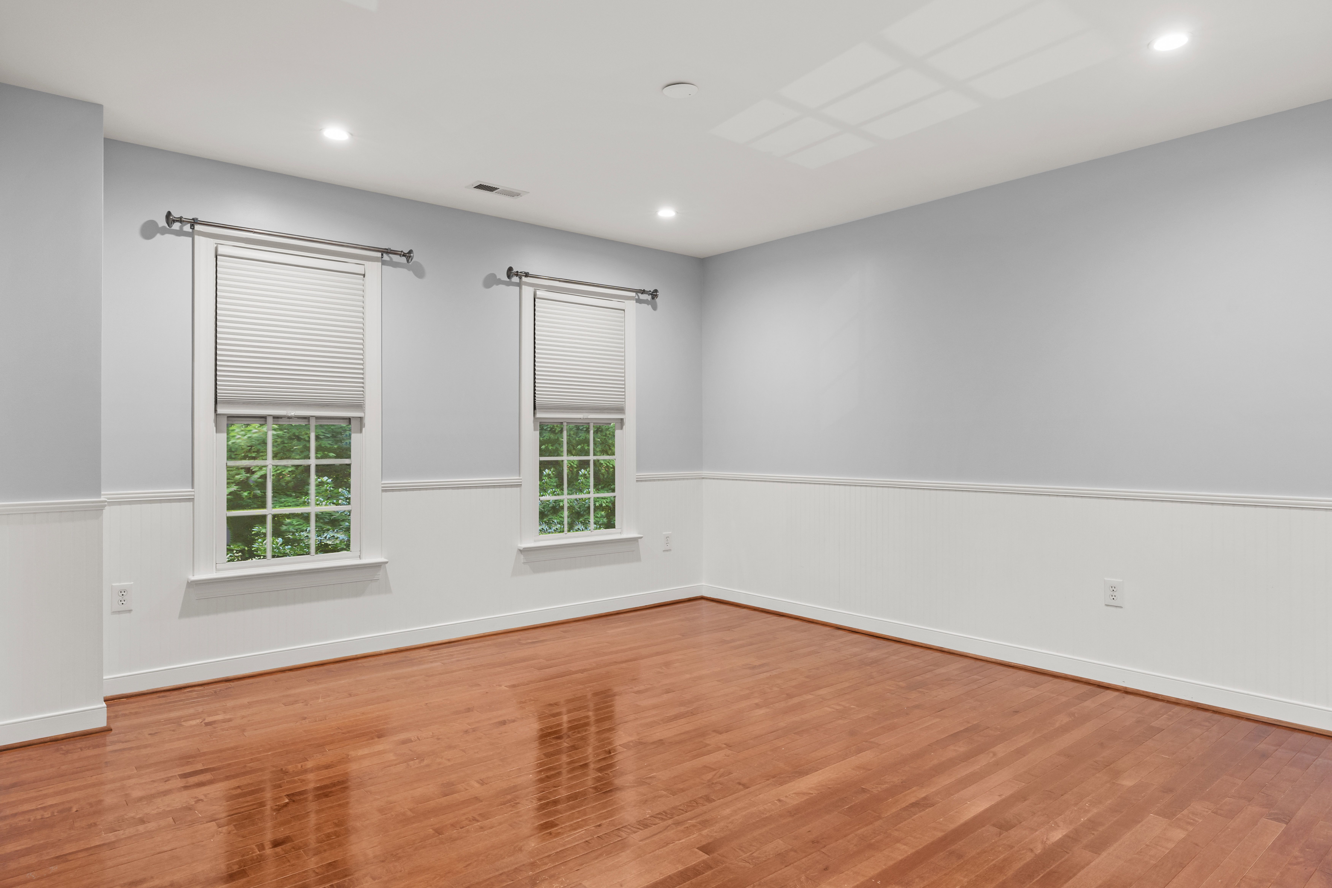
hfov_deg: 78.6
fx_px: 814
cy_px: 444
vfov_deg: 57.2
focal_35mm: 22
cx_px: 666
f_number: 8
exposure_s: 1/2.5
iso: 1000
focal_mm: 22
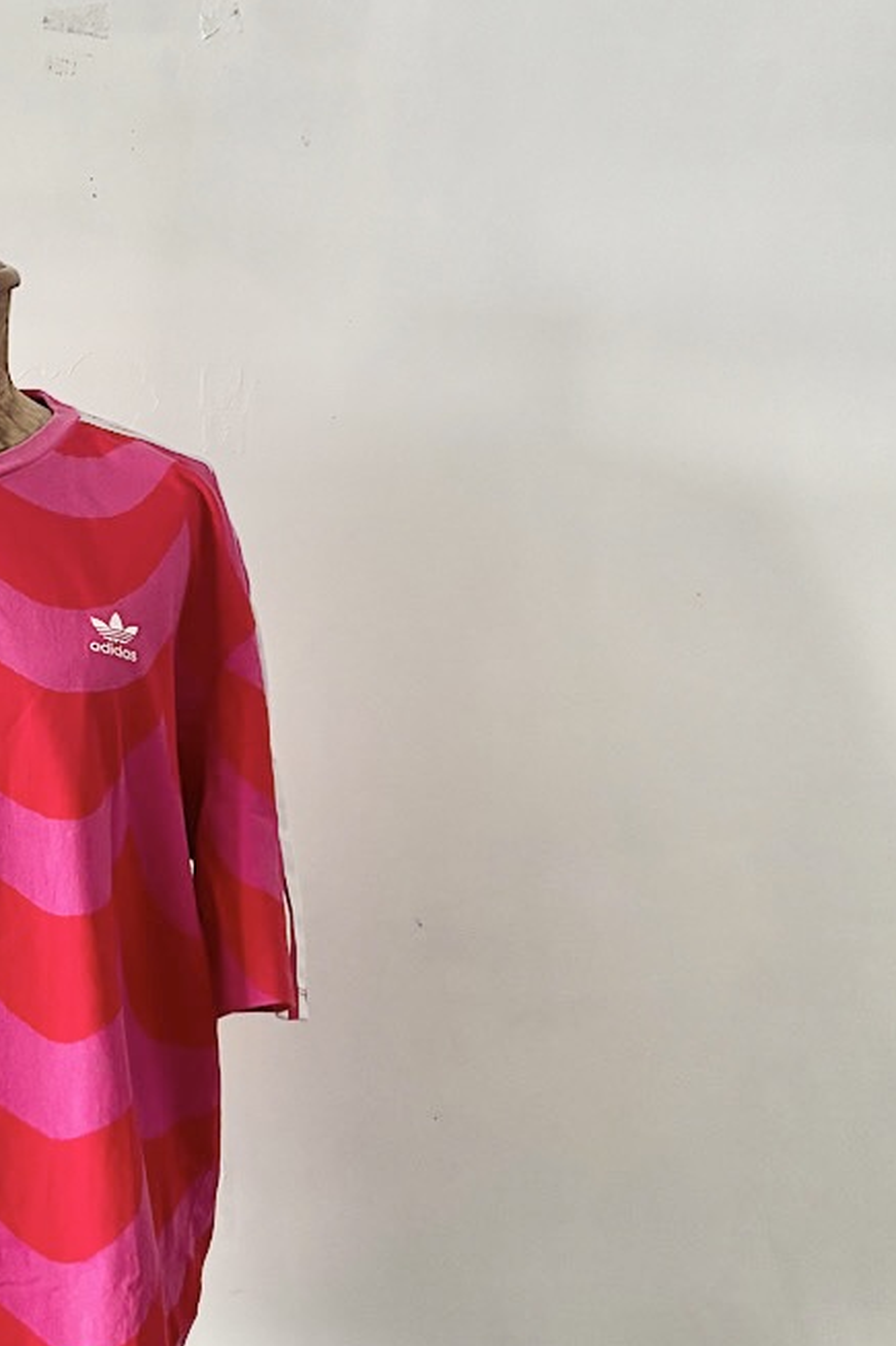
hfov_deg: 24.1
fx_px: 1980
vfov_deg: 37.5
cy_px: 709
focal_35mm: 53
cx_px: -51
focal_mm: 5.96
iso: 320
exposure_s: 1/60
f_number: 1.6
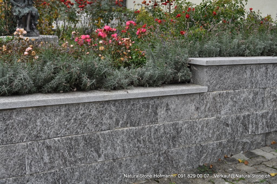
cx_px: 138
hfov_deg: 37.9
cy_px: 92
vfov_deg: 25.7
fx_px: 403
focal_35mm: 52
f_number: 7.1
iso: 200
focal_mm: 35
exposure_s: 1/200
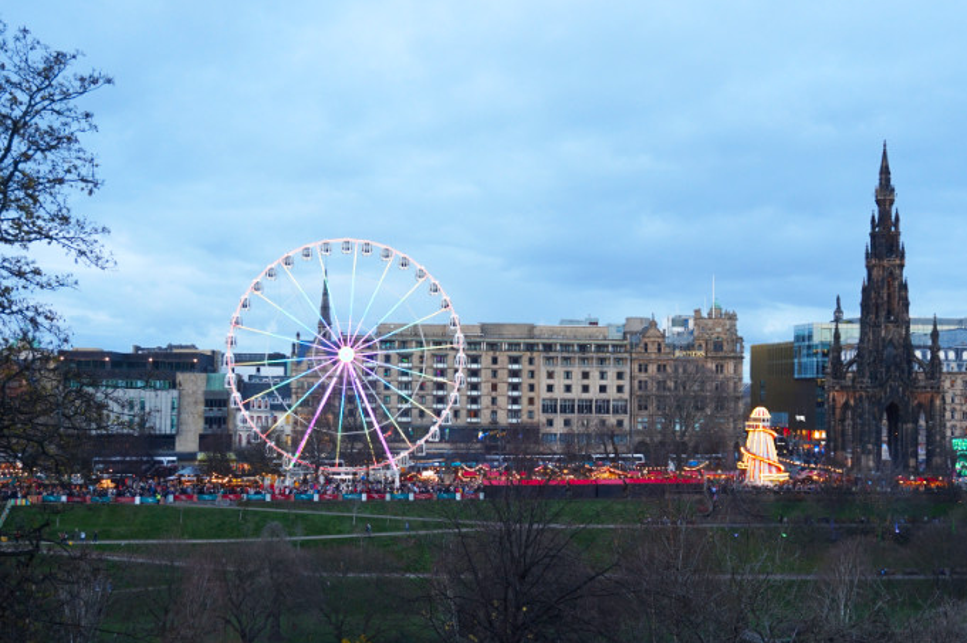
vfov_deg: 28.3
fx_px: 1277
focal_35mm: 48
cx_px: 511
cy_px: 341
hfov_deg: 41.5
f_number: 4.5
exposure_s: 1/60
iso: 320
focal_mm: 27
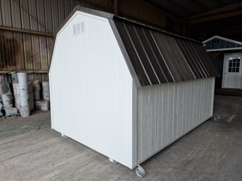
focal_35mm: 23
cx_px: 121
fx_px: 161
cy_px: 90
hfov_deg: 73.9
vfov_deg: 58.9
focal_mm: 5.54
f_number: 1.8
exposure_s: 1/508
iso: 50
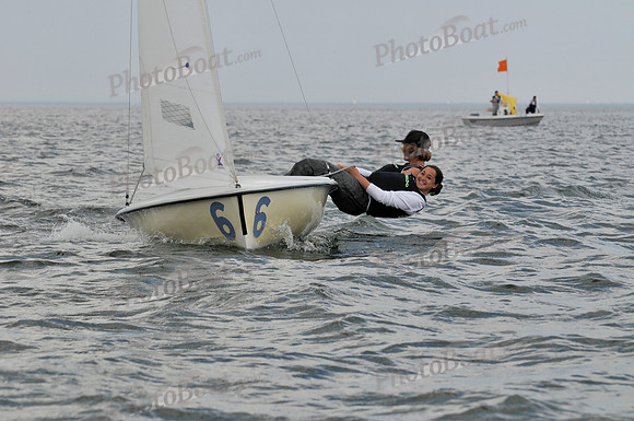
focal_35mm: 202
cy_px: 210
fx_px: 3561
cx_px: 317
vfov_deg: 6.8
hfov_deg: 10.2
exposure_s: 1/800
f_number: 7.1
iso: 200
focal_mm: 135
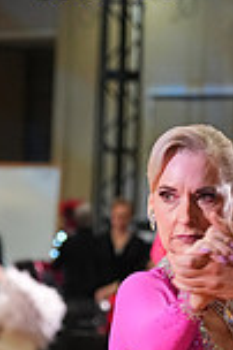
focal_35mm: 356
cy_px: 548
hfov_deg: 3.8
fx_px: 3464
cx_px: 273
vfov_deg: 5.7
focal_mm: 93
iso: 3200
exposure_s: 1/200
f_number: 4.5
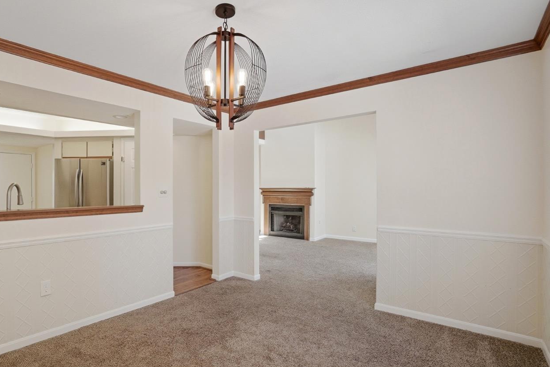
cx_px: 232
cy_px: 184
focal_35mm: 18
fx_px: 275
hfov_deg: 89.3
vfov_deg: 67.4
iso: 100
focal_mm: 10
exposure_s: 1/50
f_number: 5
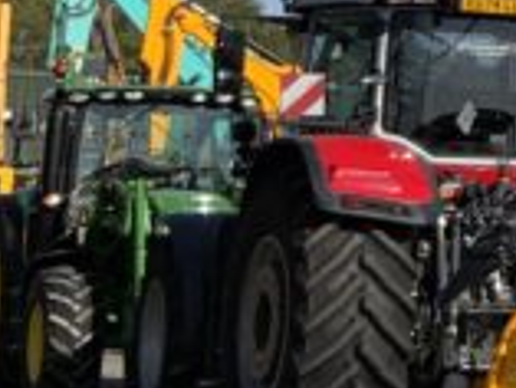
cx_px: 1410
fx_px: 2819
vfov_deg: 7.7
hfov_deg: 9.0
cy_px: -178
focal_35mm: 189
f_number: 1.8
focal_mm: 3
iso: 20
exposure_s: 1/2141
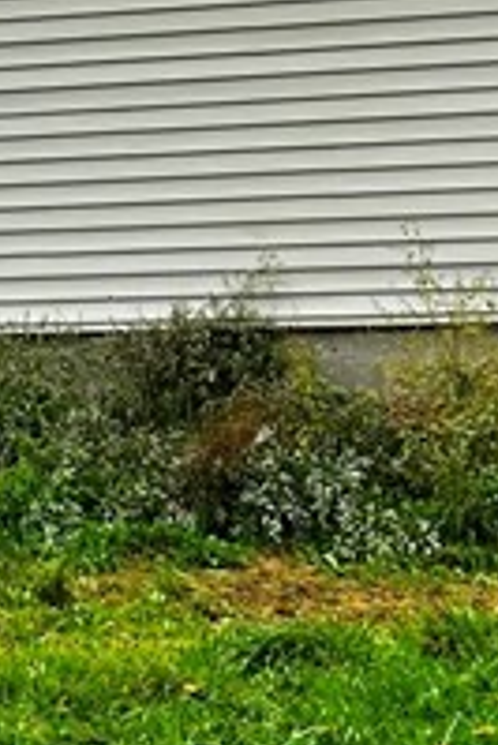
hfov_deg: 9.4
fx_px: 2879
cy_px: 685
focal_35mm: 139
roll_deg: -0.9
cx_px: -378
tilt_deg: -2.6
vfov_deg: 14.6
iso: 50
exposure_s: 1/1079
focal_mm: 5.7
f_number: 1.5
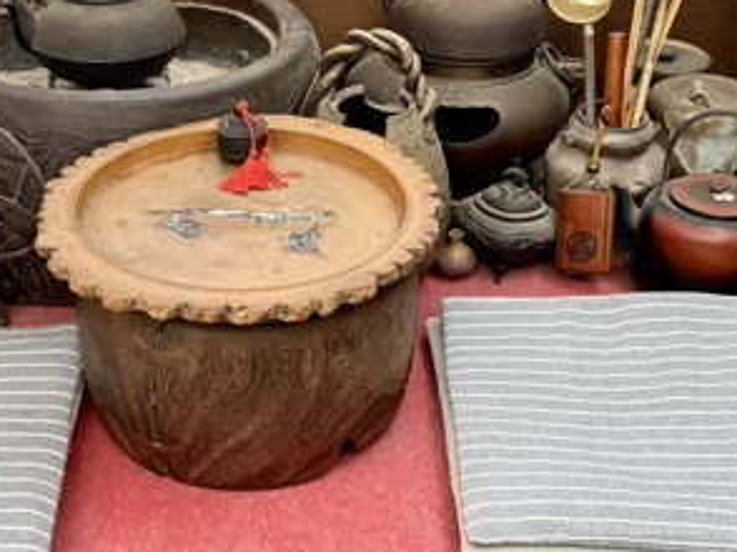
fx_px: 1319
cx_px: 283
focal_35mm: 62
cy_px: 245
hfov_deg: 31.1
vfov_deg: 23.6
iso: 125
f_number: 1.6
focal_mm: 5.96
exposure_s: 1/79
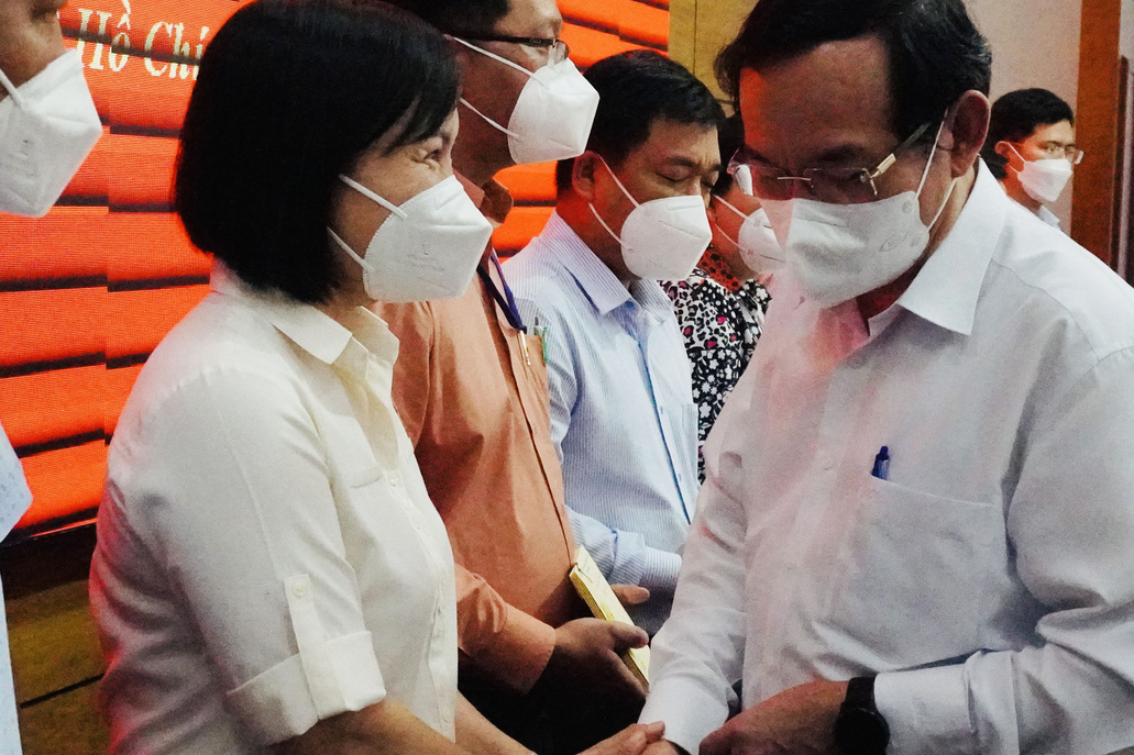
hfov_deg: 31.3
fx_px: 2016
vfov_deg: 21.2
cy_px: 318
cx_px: 443
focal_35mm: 64
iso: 16000
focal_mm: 22
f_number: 5.6
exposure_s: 1/2500
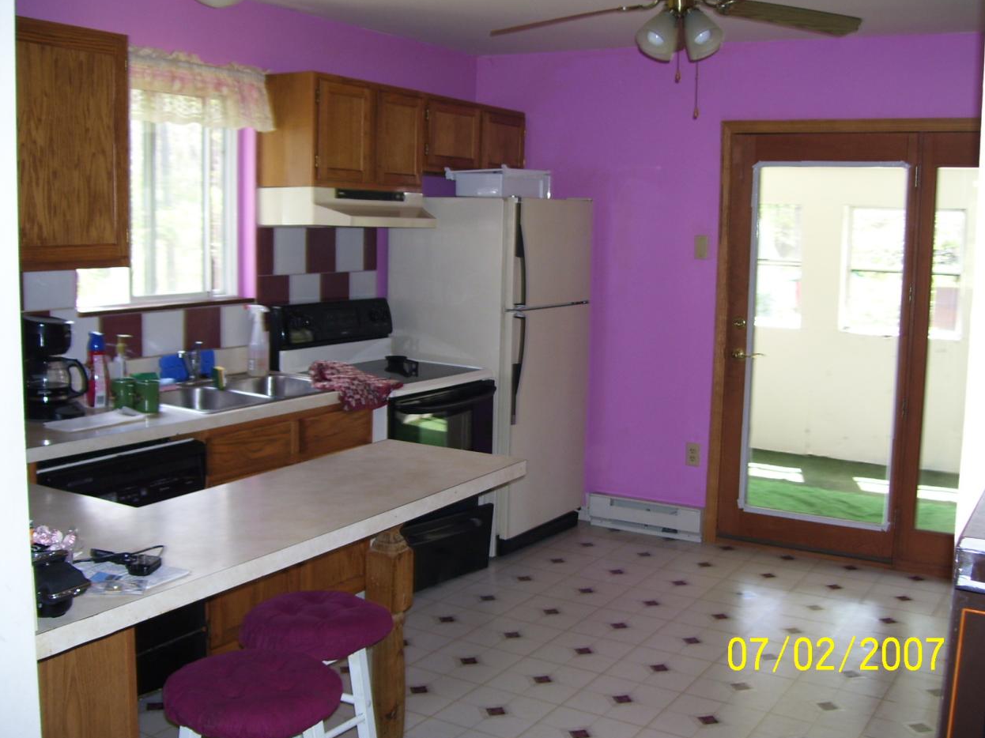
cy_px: 370
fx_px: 1081
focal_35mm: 38
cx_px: 492
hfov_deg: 49.0
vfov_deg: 37.7
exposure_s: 1/60
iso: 80
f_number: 2.7
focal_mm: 6
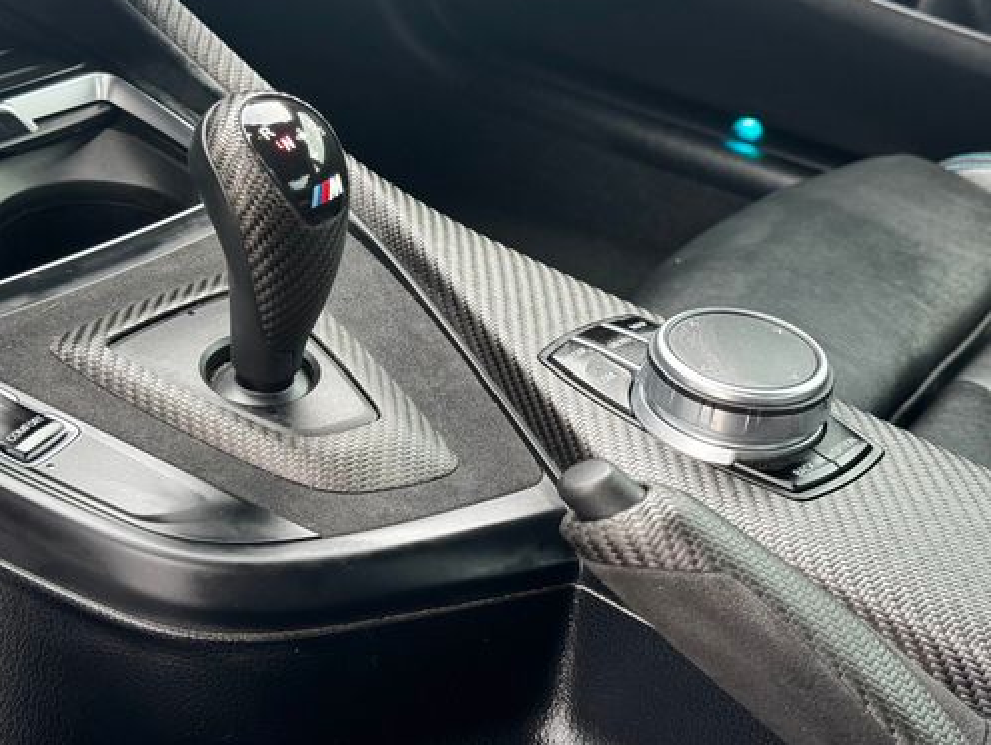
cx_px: 446
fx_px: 1776
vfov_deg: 23.6
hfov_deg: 31.2
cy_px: 270
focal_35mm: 62
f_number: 1.78
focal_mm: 6.76
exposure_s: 1/164
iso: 100
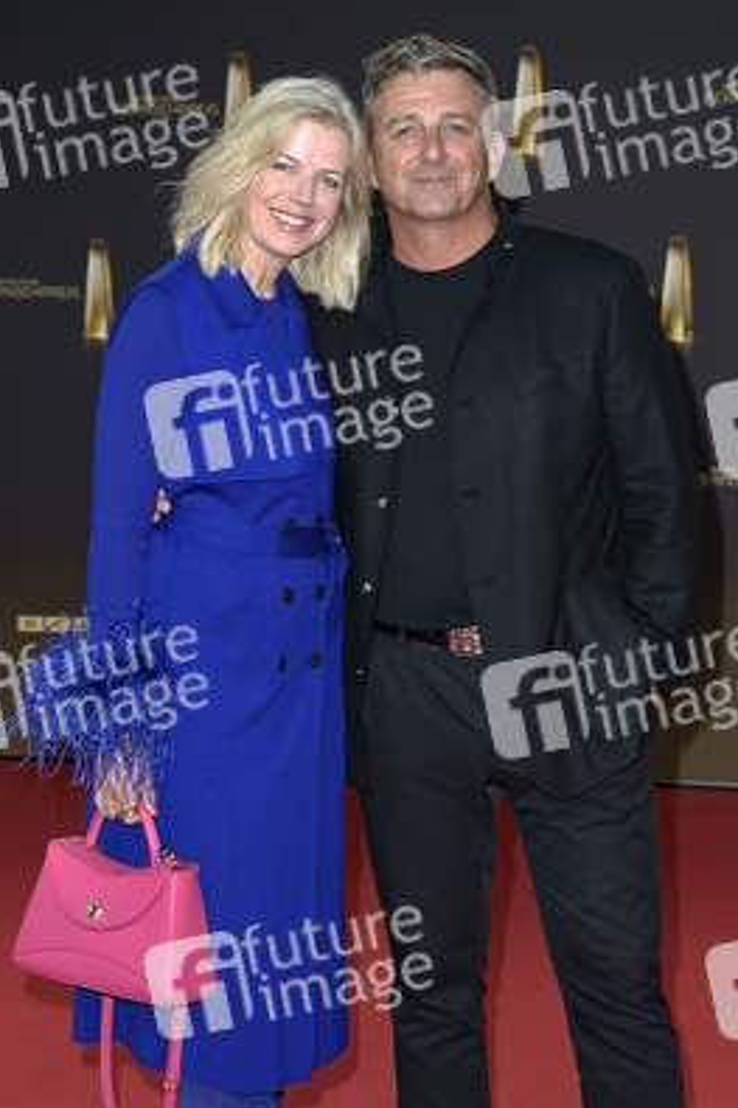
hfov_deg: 17.3
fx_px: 2431
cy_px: 553
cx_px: 370
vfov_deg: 25.7
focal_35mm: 79
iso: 800
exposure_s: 1/250
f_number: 6.3
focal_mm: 78
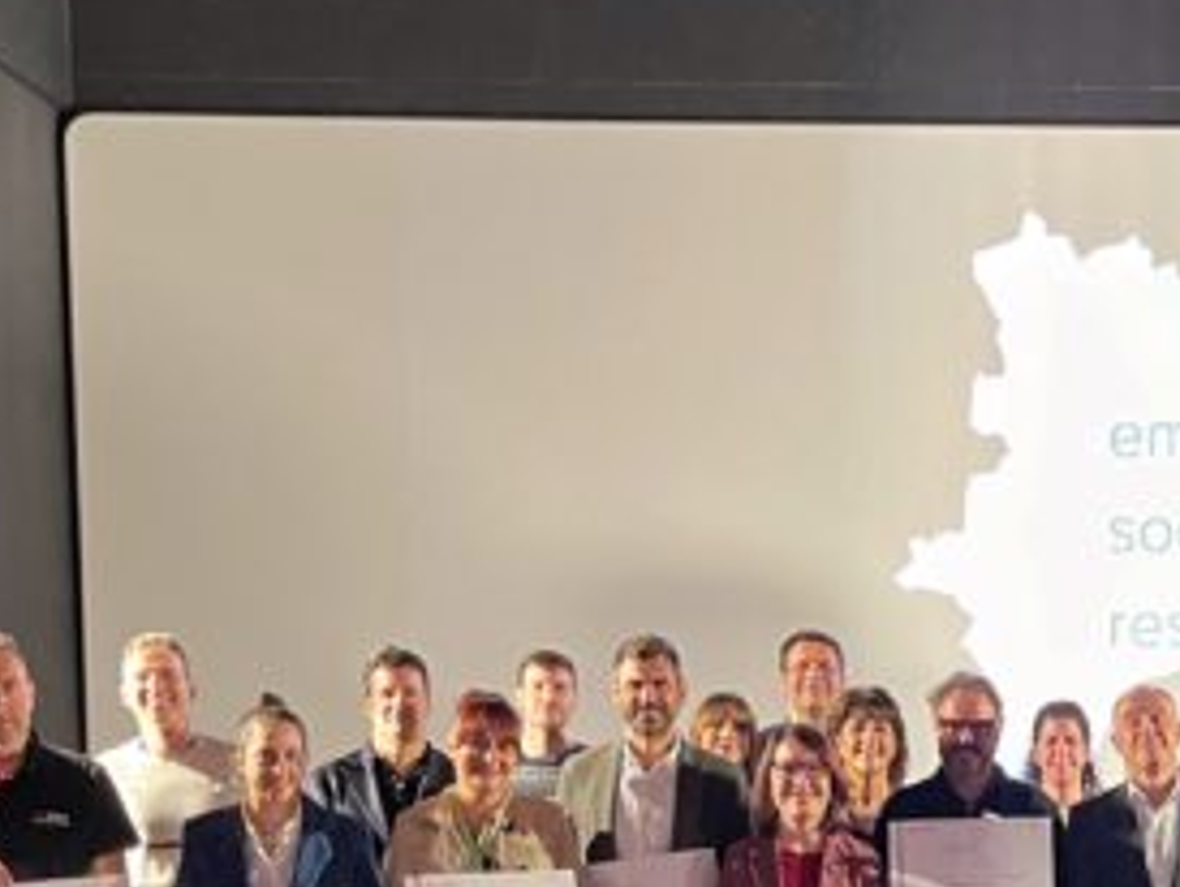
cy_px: 995
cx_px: 1064
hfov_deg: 28.2
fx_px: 2252
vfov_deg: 21.1
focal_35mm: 66
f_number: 1.6
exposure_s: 1/33
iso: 500
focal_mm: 5.1
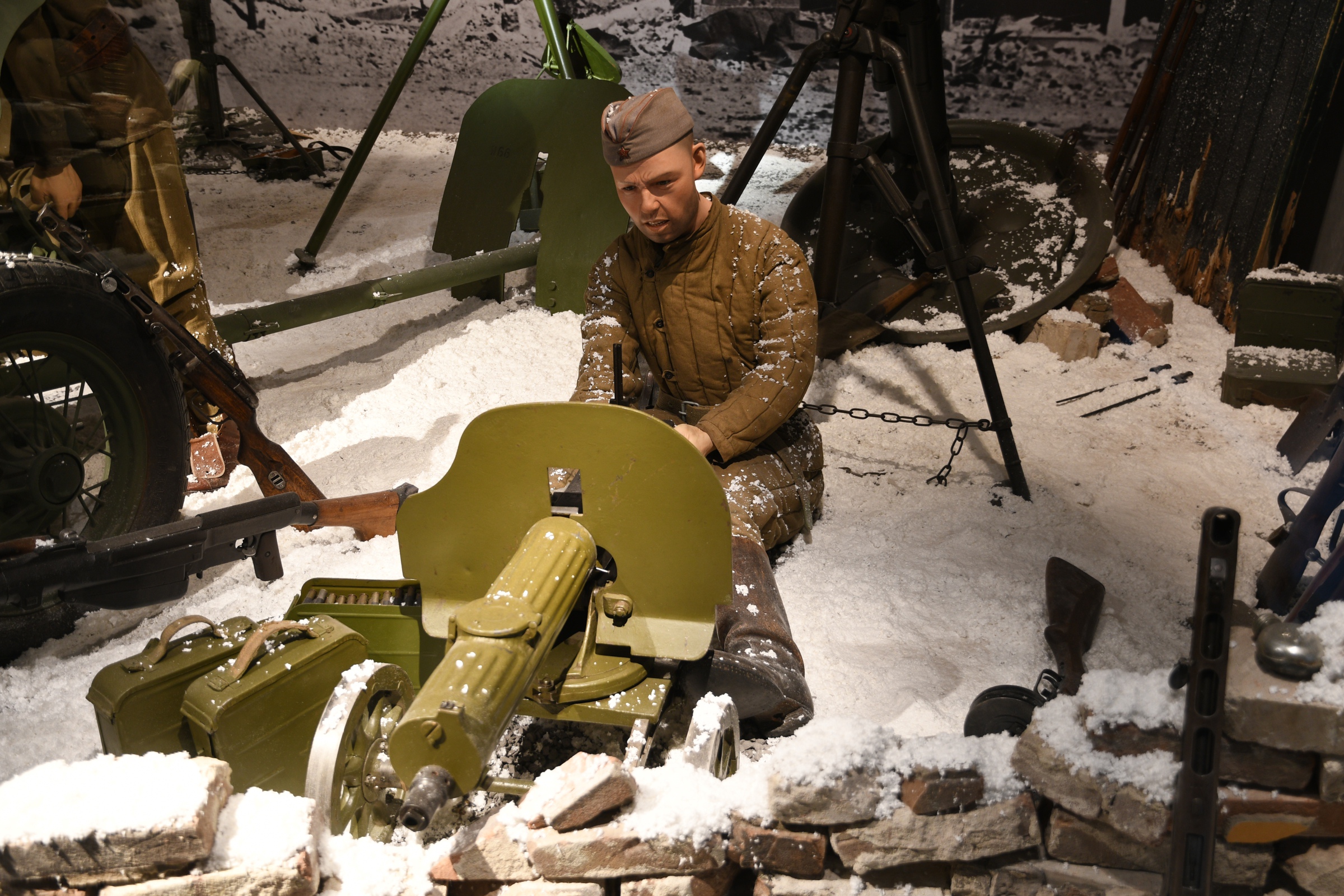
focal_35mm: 36
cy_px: 448
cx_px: 672
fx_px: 1344
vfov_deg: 36.9
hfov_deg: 53.1
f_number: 3.5
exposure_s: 1/20
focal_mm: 24
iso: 250
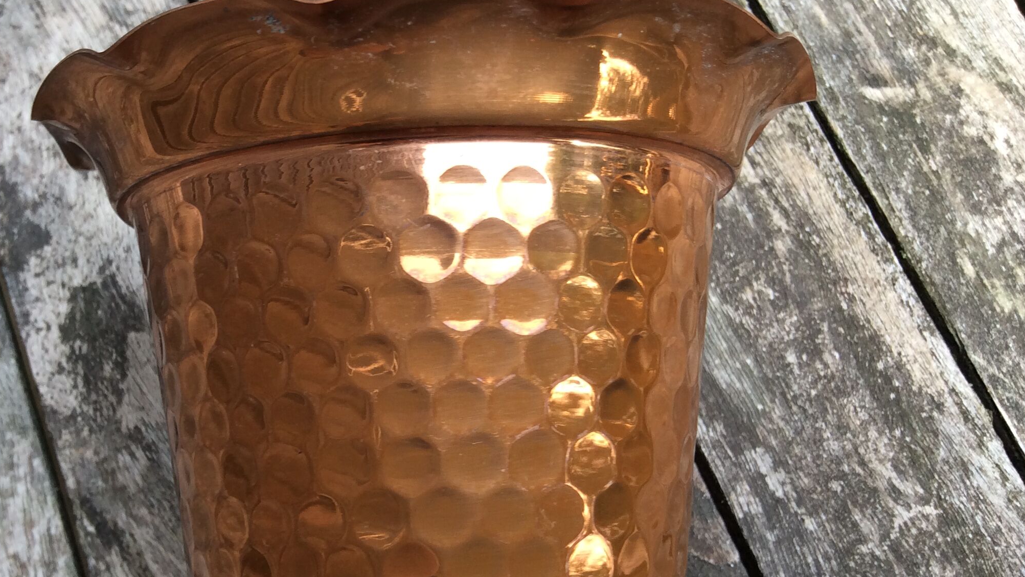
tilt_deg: -69.4
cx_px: 369
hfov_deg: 45.0
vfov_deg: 26.5
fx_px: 1223
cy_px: 337
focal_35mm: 45
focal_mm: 3.3
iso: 32
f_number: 2.4
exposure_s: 1/125
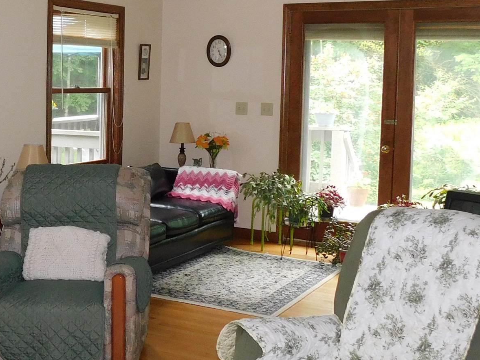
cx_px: 67
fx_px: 832
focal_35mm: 60
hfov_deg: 31.0
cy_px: 135
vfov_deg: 24.3
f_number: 3
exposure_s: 1/30
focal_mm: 4
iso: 200
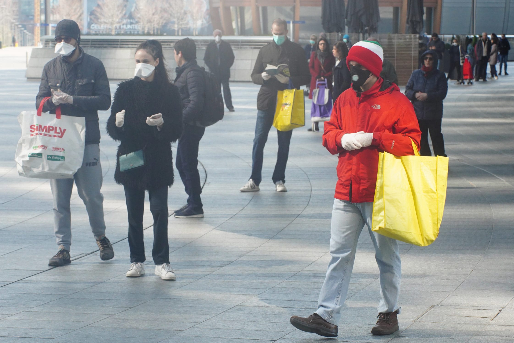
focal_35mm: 122
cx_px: 224
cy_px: 159
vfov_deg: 11.2
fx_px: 1740
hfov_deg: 16.8
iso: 3200
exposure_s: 1/800
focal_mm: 106.8
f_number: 13
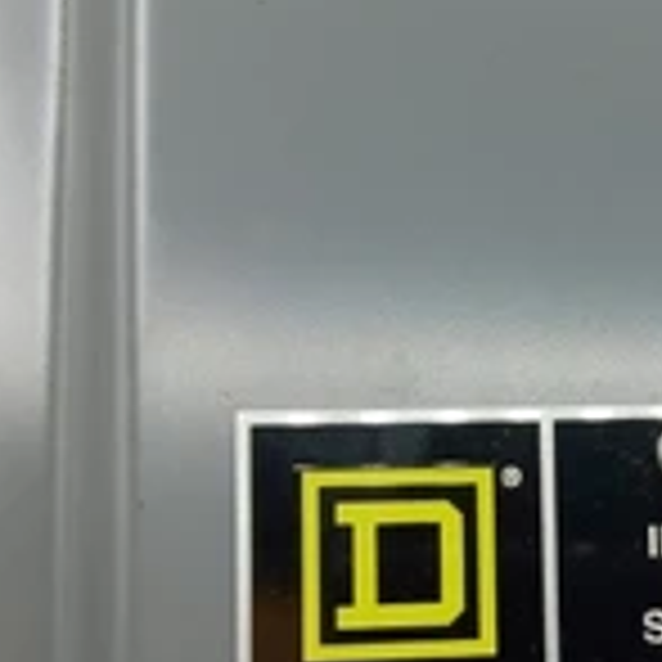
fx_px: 1406
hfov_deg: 25.8
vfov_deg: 26.2
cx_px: 576
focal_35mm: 65
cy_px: 486
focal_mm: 4
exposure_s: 1/100
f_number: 1.8
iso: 25
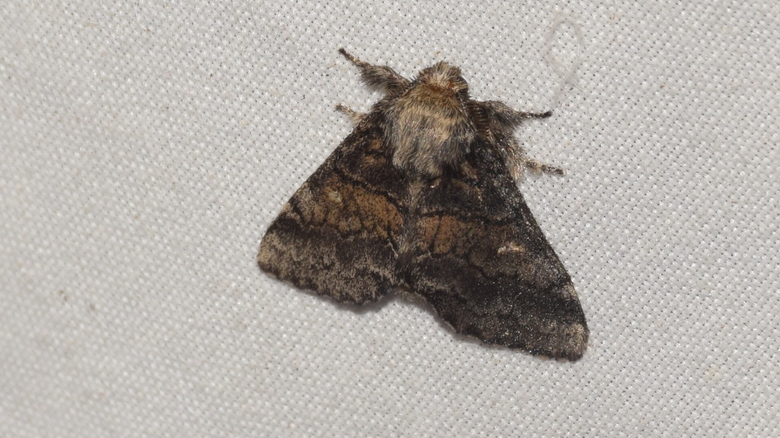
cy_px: 214
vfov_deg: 5.5
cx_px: 391
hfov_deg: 9.8
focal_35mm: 221
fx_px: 4569
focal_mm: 140
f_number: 13
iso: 100
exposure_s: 1/60
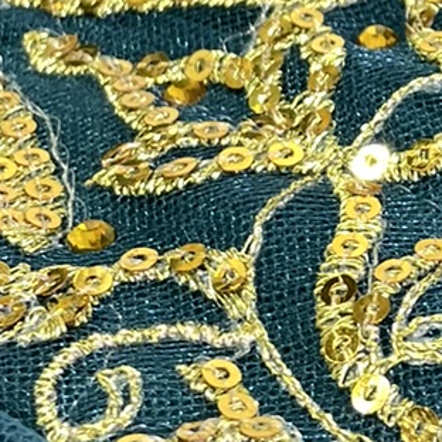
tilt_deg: -21.0
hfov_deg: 11.0
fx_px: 2181
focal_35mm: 151
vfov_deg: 11.3
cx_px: 700
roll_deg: -0.8
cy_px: -123
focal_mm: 4.2
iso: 64
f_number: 1.6
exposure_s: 1/100
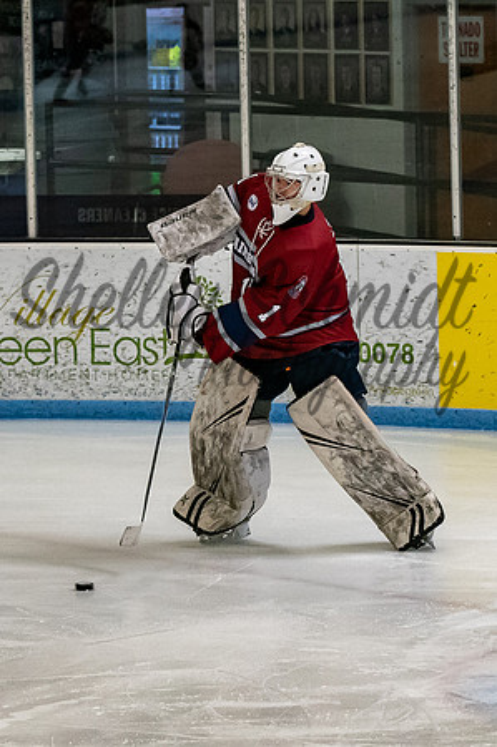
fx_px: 5224
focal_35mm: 252
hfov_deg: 5.4
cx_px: 228
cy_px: 355
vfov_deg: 8.2
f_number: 3.5
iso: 2500
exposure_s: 1/800
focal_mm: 92
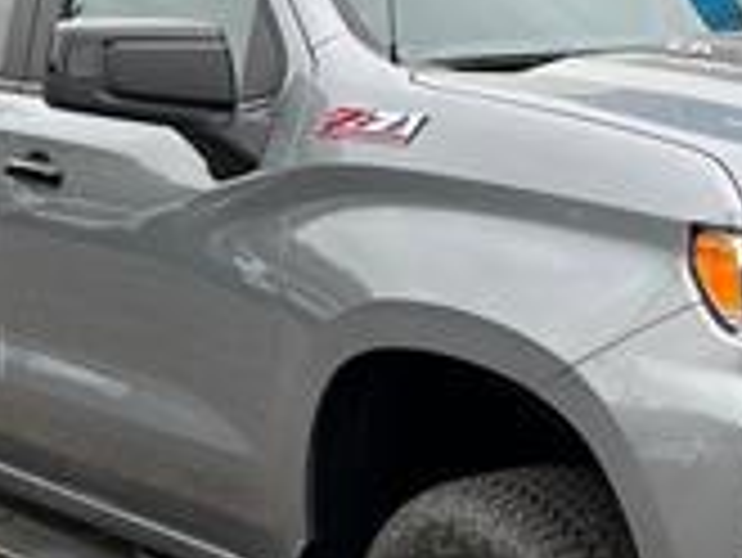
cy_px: 324
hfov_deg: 19.0
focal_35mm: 101
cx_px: 697
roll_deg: +0.3
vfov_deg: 14.7
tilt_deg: -8.4
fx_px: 2167
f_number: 1.5
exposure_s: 1/461
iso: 50
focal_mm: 5.7
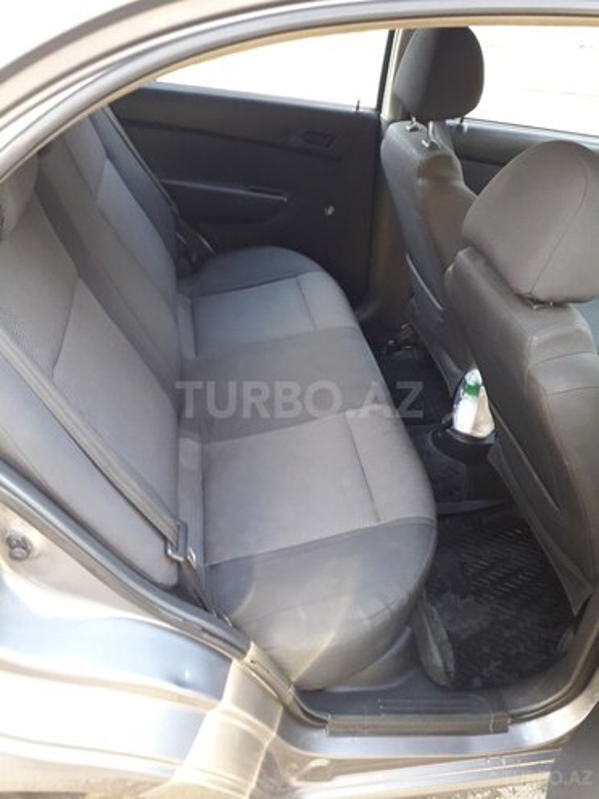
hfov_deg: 51.4
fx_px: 623
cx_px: 300
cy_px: 400
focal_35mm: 27
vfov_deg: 65.3
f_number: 1.9
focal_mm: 3.6
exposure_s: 1/33
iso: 200
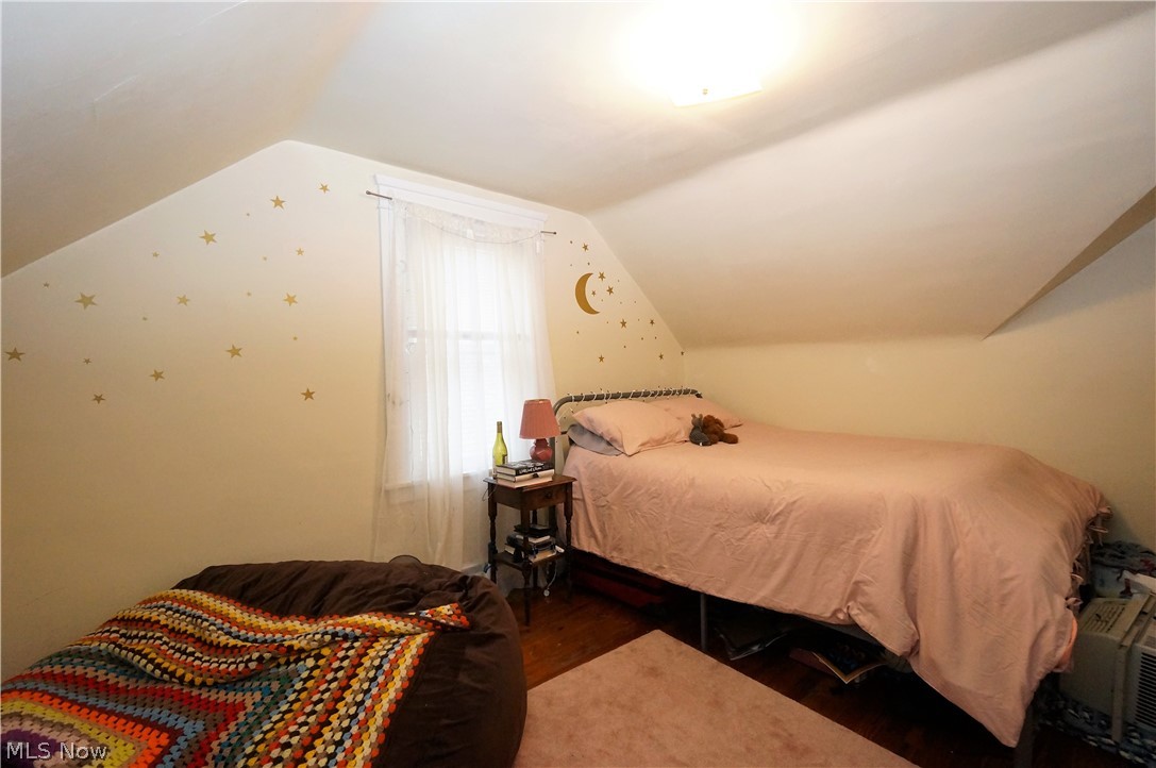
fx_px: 481
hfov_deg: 100.5
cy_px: 384
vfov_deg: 77.2
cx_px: 578
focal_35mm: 15
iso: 3200
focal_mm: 10
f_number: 4.5
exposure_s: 1/160
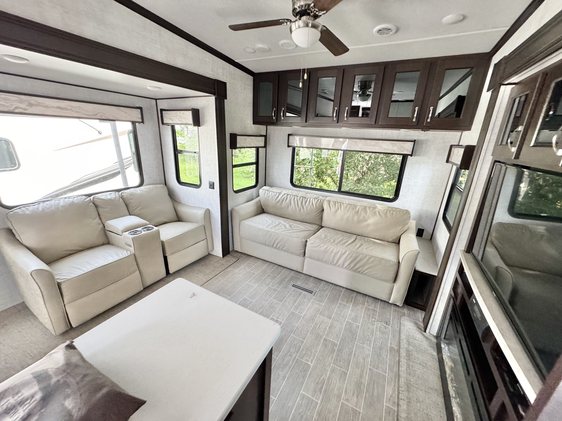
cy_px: 210
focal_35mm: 14
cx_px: 281
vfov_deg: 85.7
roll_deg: -0.3
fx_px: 227
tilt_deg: -22.8
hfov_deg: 102.1
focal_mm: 2.22
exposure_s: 1/83
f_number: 2.2
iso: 320
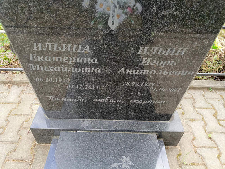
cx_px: 112
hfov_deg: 69.4
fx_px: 162
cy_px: 84
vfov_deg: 54.9
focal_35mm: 25
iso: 174
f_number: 1.69
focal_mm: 4.76
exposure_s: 1/100
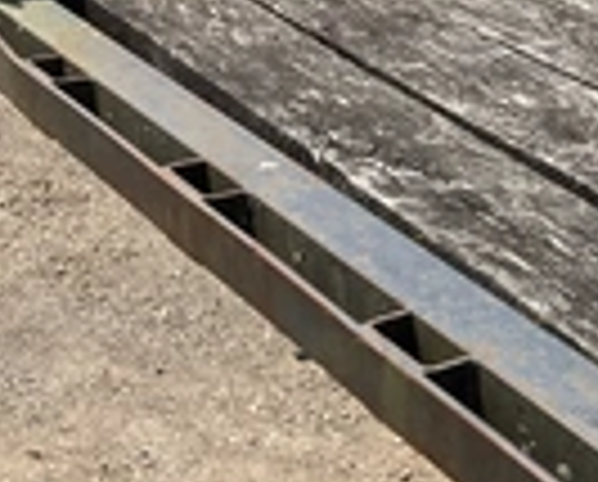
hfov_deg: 21.2
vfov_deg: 18.0
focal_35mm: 85
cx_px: 674
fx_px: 1508
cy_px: 108
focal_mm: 3
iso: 25
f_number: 1.8
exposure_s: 1/1490
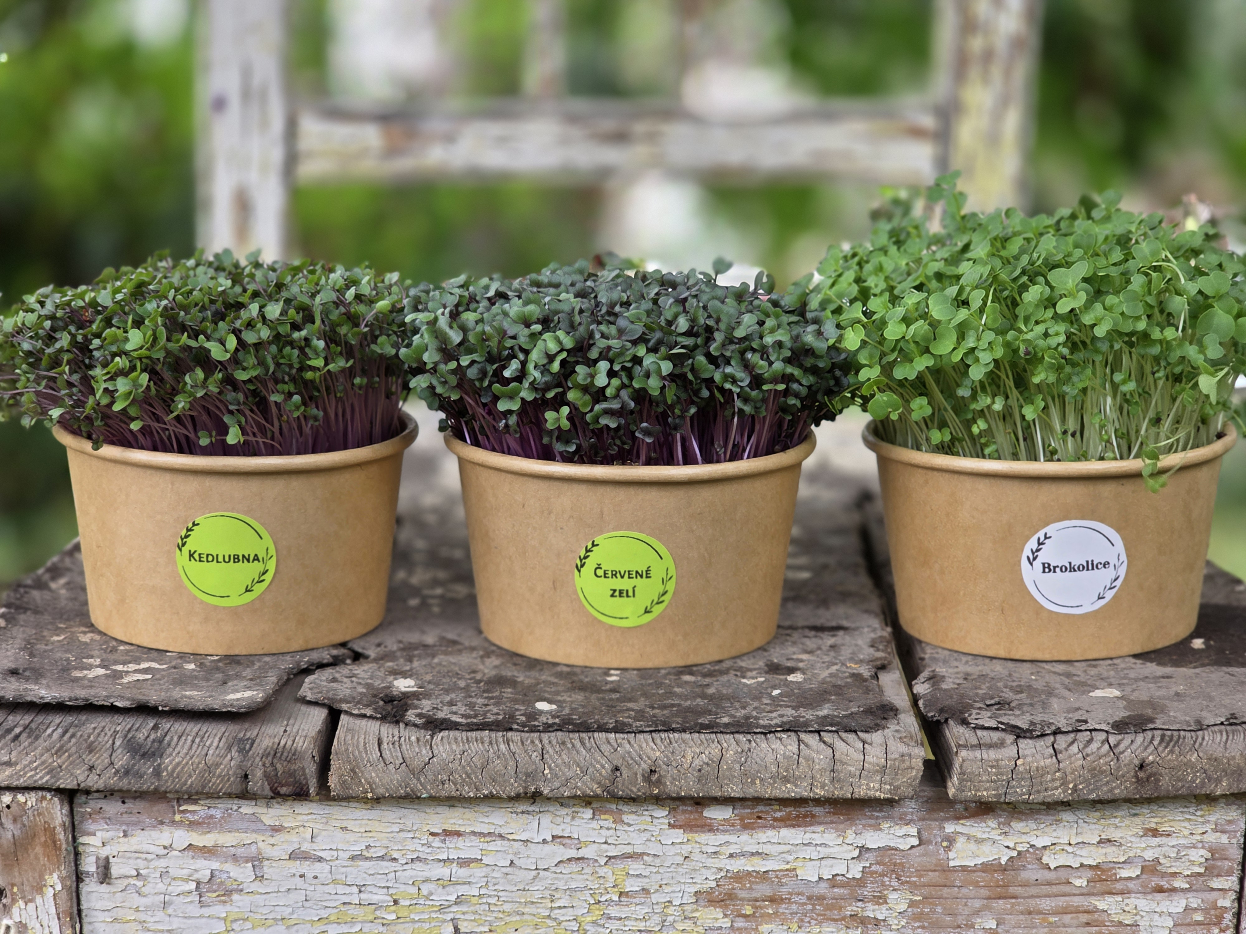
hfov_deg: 28.2
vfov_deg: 21.3
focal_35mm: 69
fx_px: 2484
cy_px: 467
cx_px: 623
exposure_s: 1/100
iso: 64
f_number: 2.4
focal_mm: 7.9
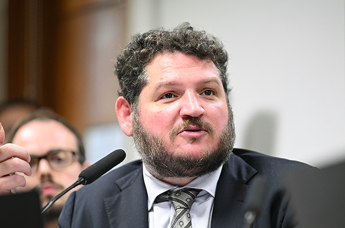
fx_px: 2104
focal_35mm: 220
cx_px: 163
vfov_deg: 6.2
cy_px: 137
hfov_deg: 9.4
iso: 1600
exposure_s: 1/125
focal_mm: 175
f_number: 2.8
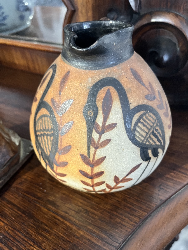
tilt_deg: -39.1
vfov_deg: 67.3
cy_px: 125
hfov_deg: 53.1
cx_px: 94
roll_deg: +3.9
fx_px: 188
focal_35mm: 26
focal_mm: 5.1
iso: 320
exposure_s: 1/50
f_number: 1.6
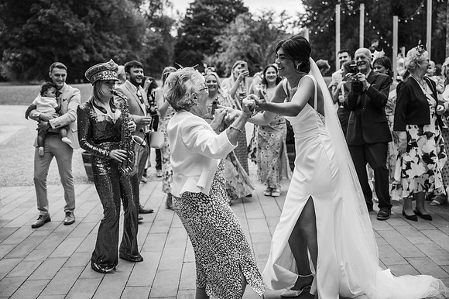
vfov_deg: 34.2
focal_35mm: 39
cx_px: 224
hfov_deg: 49.6
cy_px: 150
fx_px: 486
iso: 100
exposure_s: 1/400
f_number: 2.8
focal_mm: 39
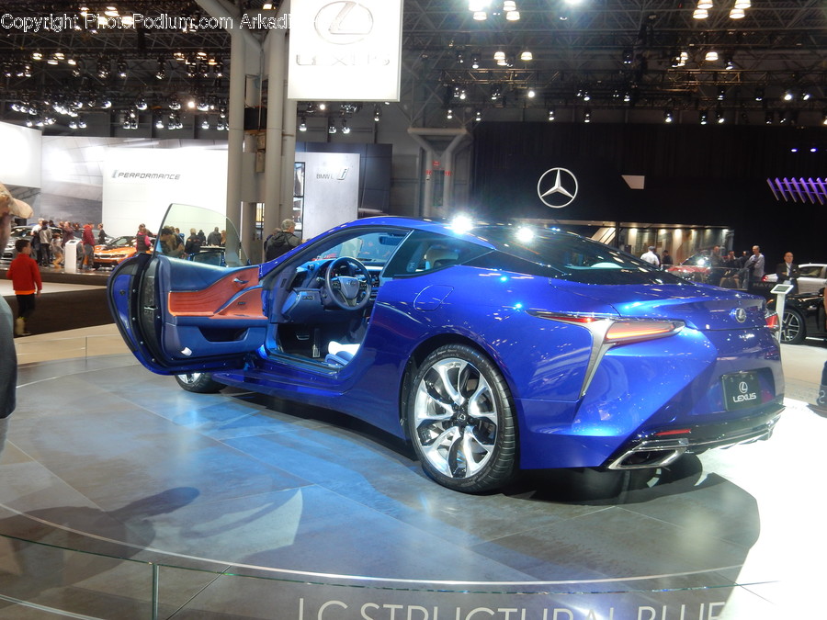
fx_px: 860
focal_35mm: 36
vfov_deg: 39.7
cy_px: 310
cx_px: 414
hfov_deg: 51.4
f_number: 4
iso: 180
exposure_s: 1/30
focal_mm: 6.4
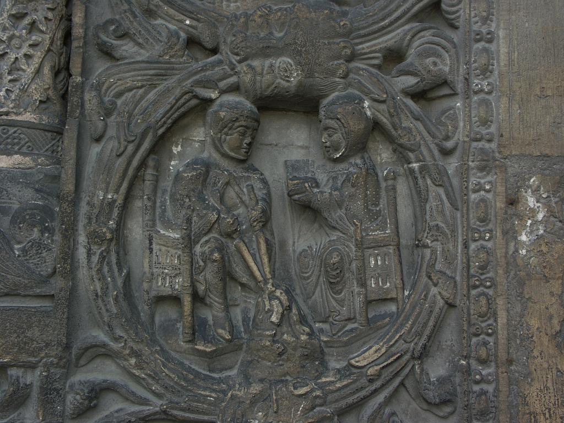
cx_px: 282
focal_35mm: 50
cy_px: 212
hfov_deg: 38.2
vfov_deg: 29.1
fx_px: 815
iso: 64
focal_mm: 12.88
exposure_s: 1/125
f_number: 4
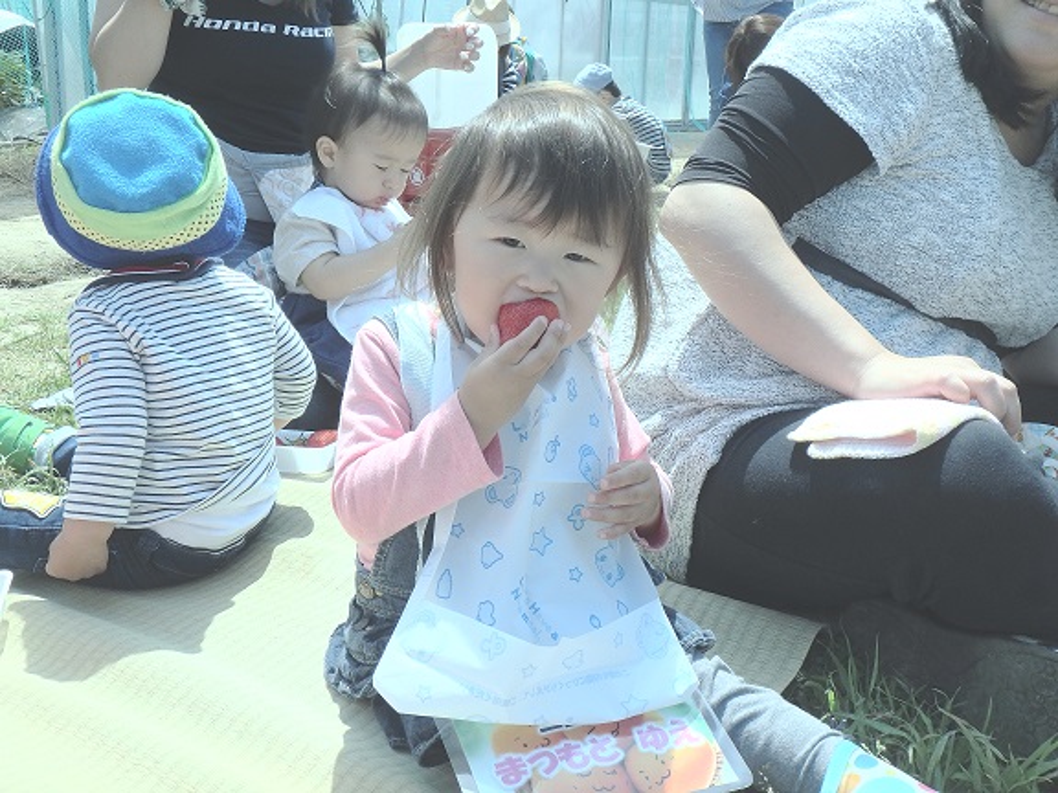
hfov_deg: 51.4
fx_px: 1100
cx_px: 529
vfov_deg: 39.7
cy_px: 396
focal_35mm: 36
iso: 125
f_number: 5
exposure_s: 1/640
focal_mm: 6.4
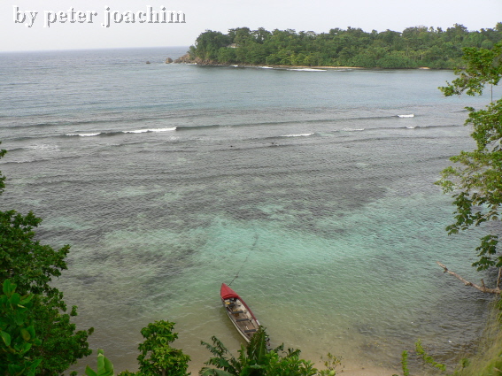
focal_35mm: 35
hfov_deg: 52.6
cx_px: 251
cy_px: 188
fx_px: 507
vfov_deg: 40.7
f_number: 4
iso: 64
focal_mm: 6
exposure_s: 1/100
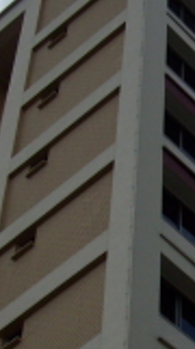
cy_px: 312
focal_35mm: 138
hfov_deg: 8.2
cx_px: 418
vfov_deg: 15.4
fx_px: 1275
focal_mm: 6.2
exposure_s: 1/640
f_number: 5.6
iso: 80
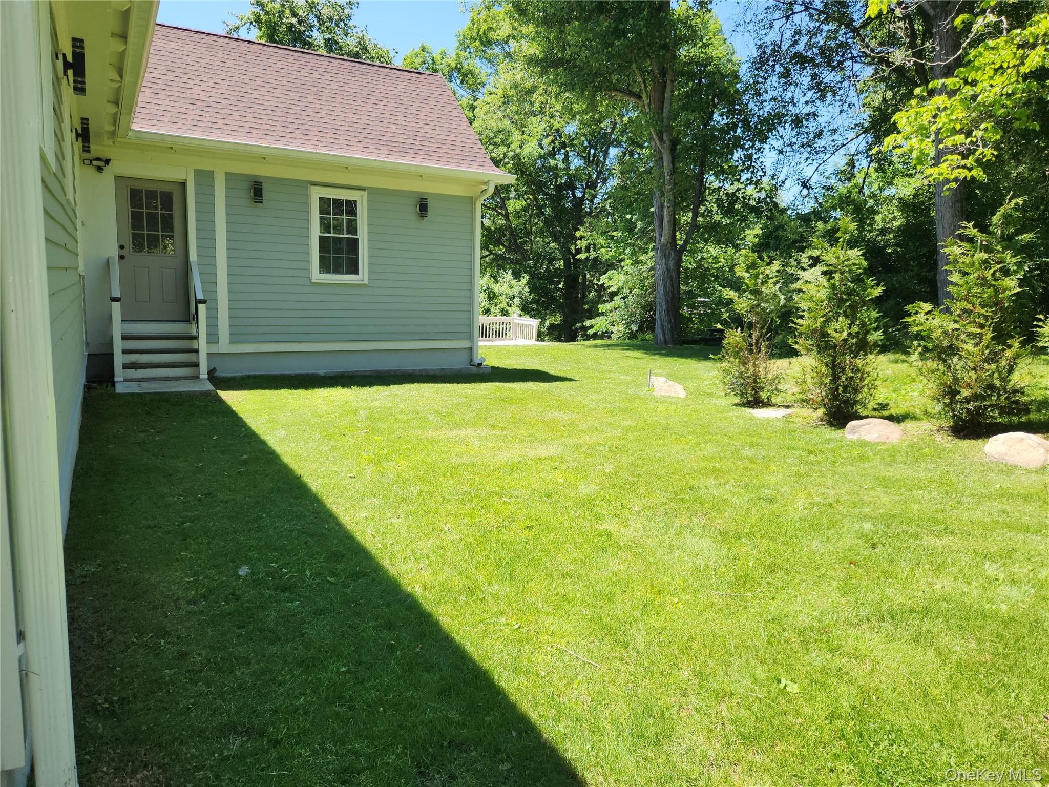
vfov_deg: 58.9
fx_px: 697
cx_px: 524
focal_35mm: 23
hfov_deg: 73.9
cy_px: 394
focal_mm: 5.4
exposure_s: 1/538
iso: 20
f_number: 1.8
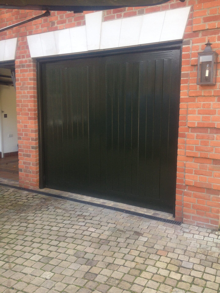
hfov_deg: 40.7
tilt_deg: -10.3
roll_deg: +0.0
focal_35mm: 35
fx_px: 297
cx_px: 110
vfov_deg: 52.6
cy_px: 146
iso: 80
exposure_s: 1/120
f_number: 2.4
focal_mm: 4.28
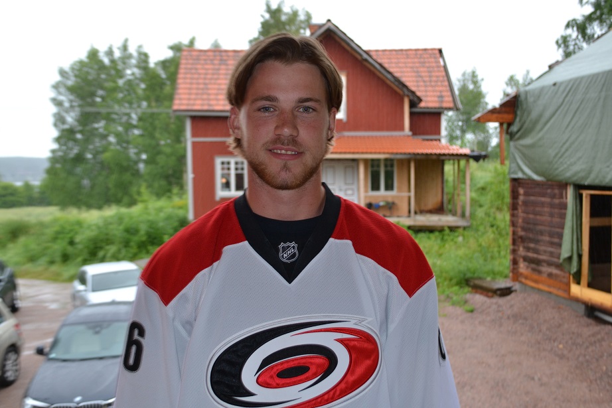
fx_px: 714
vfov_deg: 31.9
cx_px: 306
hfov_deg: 46.4
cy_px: 204
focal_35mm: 42
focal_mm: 28
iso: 400
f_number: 4.5
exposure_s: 1/80
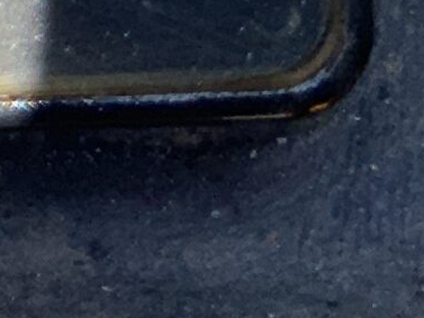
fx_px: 2414
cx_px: -939
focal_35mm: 197
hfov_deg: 8.2
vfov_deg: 6.8
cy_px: -635
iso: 16
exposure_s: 1/386
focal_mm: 3
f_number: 1.8
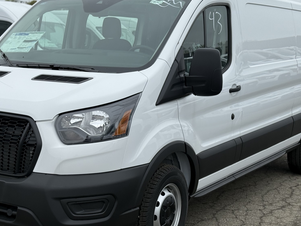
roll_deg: +0.0
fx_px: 565
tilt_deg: -10.3
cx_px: 112
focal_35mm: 65
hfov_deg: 29.7
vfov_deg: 22.6
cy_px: 112
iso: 64
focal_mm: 6.76
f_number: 1.78
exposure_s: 1/1883
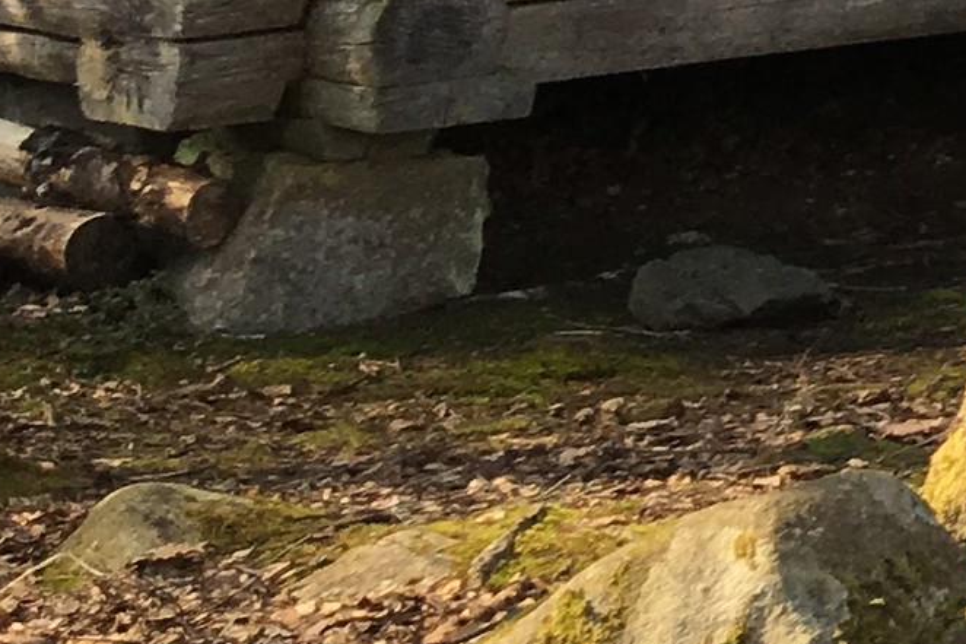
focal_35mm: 175
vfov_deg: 7.3
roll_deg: +0.6
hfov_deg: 9.5
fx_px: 4694
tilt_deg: +5.9
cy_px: -923
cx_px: 2778
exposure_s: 1/331
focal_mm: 4.15
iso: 25
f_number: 2.2
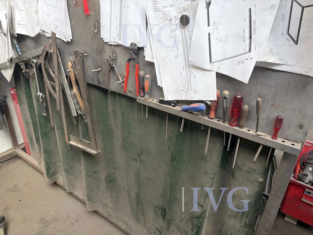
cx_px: 156
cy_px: 118
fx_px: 235
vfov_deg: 53.1
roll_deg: +0.5
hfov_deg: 67.3
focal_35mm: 26
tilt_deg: -26.3
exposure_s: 1/121
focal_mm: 5.96
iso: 100
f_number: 1.6
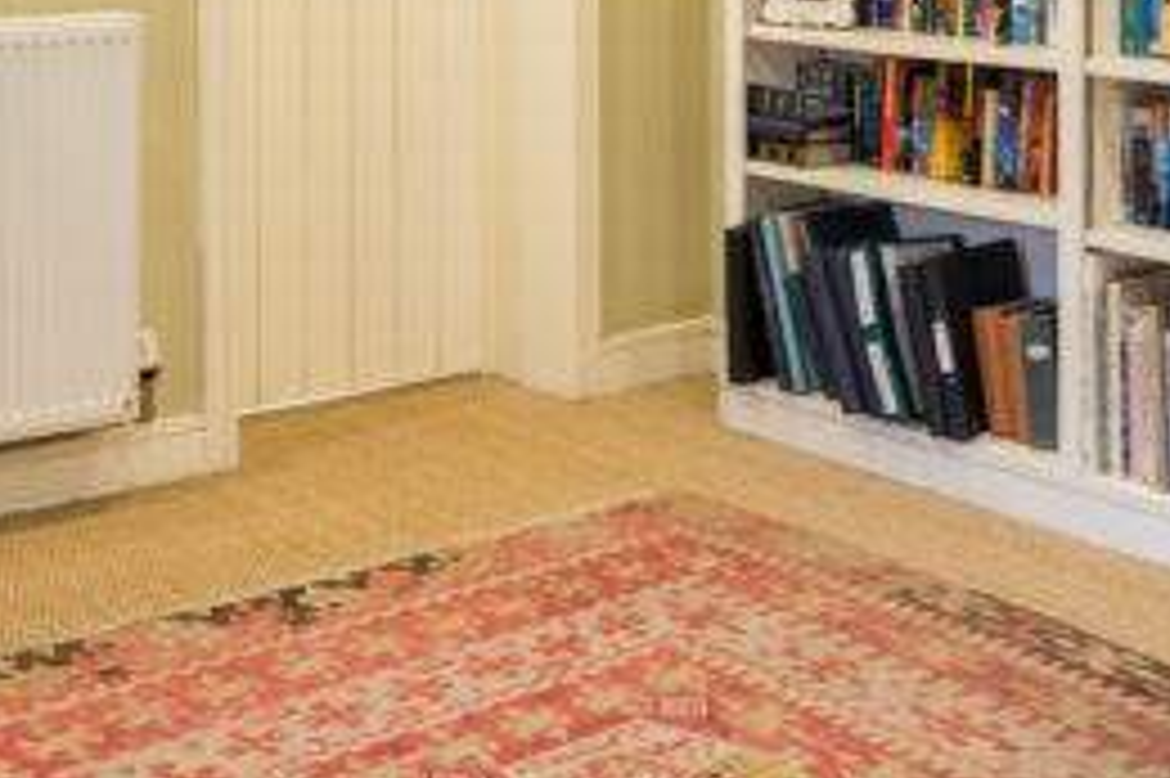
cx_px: 423
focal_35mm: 64
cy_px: -157
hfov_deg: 31.3
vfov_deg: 19.9
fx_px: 2079
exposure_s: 2
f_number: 9
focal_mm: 16
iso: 100
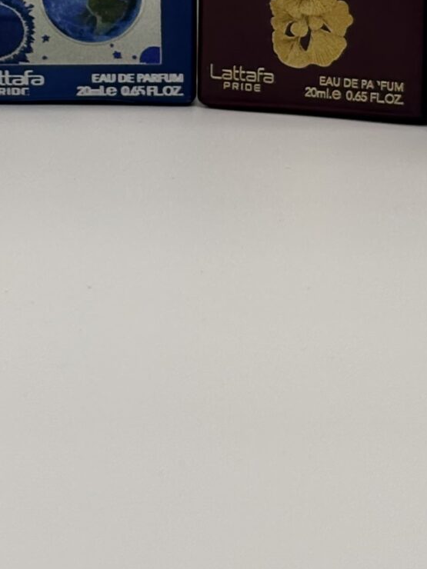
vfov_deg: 10.9
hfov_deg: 8.2
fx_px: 2960
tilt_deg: -10.6
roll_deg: +0.5
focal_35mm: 180
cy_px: 54
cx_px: 74
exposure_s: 1/973
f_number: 1.6
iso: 50
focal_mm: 5.96
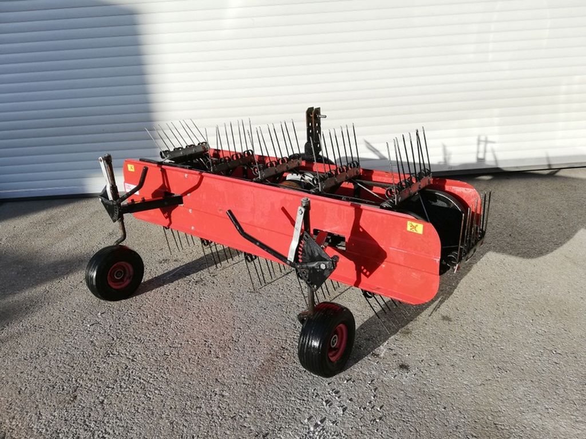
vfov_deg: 53.1
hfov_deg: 67.3
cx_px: 293
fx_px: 440
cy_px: 220
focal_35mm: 26
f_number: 2.2
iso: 50
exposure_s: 1/439
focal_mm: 3.81
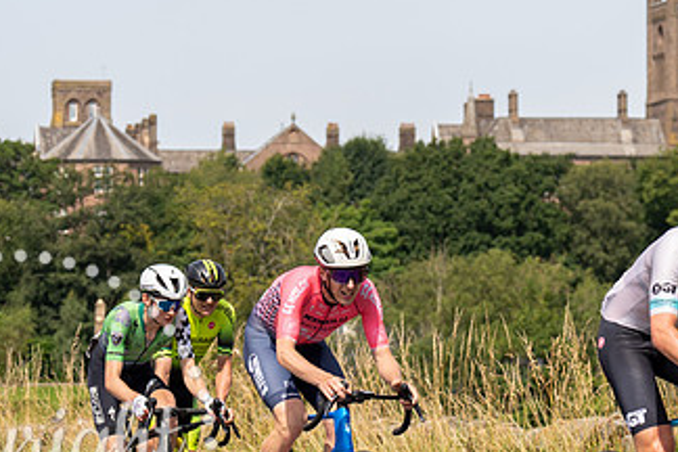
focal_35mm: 177
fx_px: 3333
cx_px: 284
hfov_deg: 11.6
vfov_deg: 7.8
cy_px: 294
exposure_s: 1/800
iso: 100
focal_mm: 75
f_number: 4.5
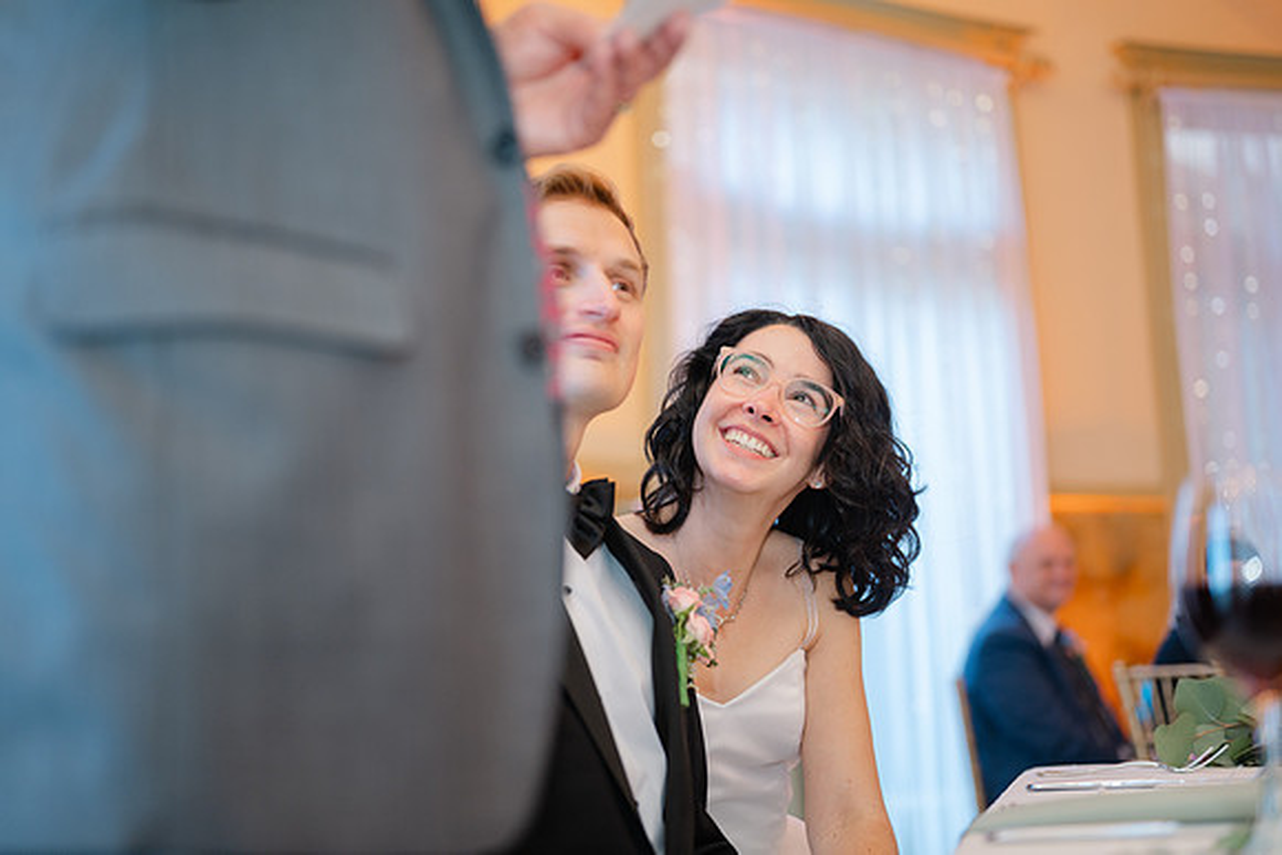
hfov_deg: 39.6
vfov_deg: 27.0
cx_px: 641
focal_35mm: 50
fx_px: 1781
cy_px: 428
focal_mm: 50
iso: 320
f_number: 1.8
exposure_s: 1/100
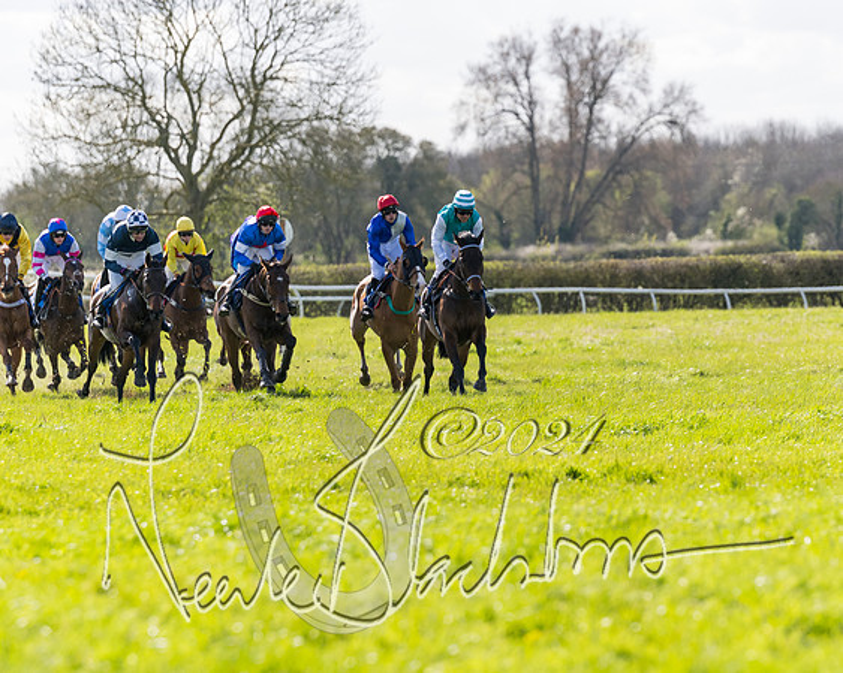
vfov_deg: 5.4
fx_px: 7166
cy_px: 336
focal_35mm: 287
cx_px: 506
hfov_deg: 6.7
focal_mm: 170
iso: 400
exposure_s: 1/2500
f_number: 4
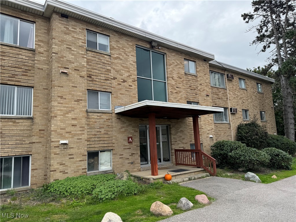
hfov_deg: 71.6
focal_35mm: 24
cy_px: 111
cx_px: 148
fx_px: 205
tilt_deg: +8.4
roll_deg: +2.2
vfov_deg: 56.8
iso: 80
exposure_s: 1/1076
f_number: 1.78
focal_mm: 6.76
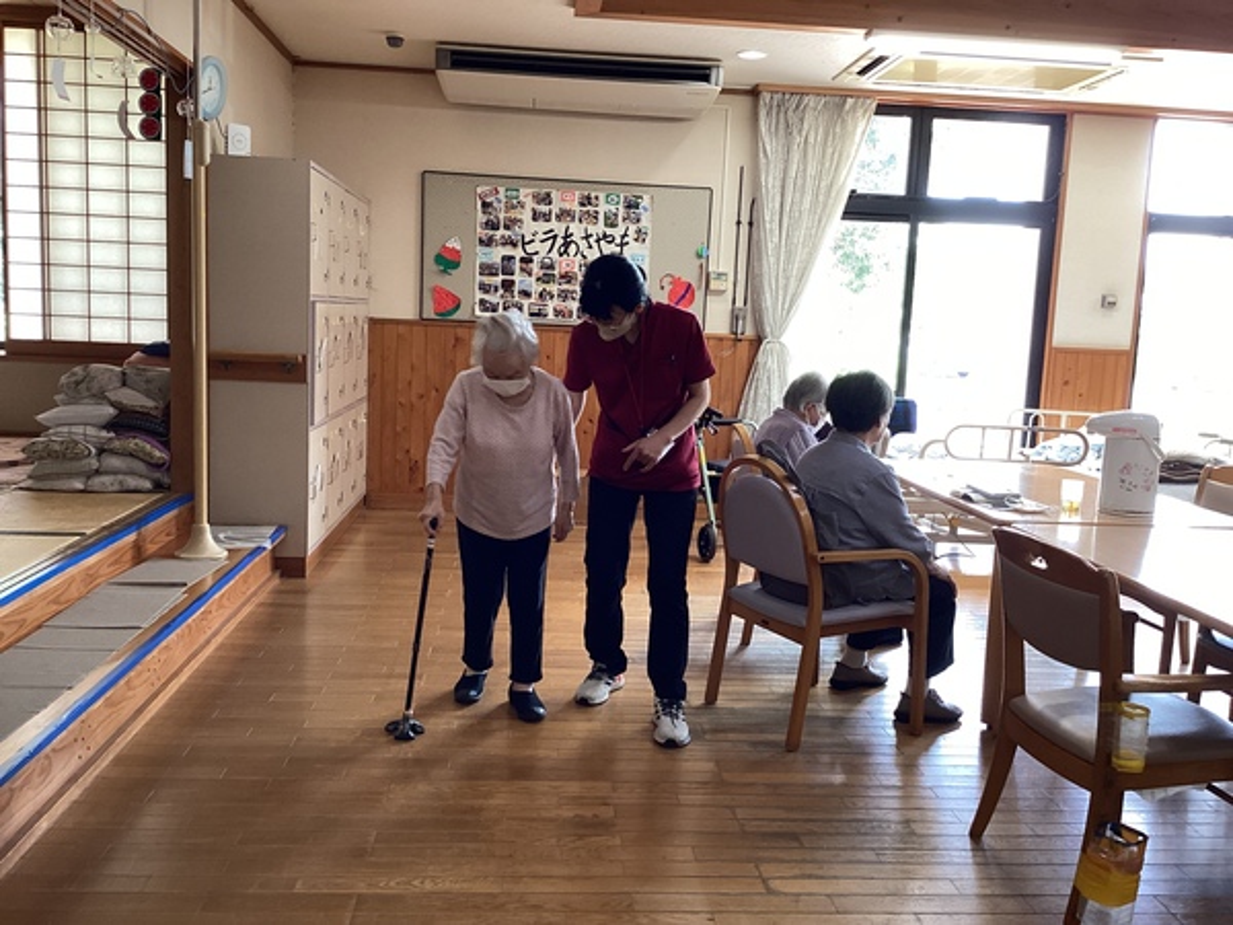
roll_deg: -3.1
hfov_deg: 58.4
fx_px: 1104
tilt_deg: -7.6
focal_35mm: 31
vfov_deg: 45.4
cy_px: 462
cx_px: 616
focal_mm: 3.3
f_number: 2.4
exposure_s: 1/50
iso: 100
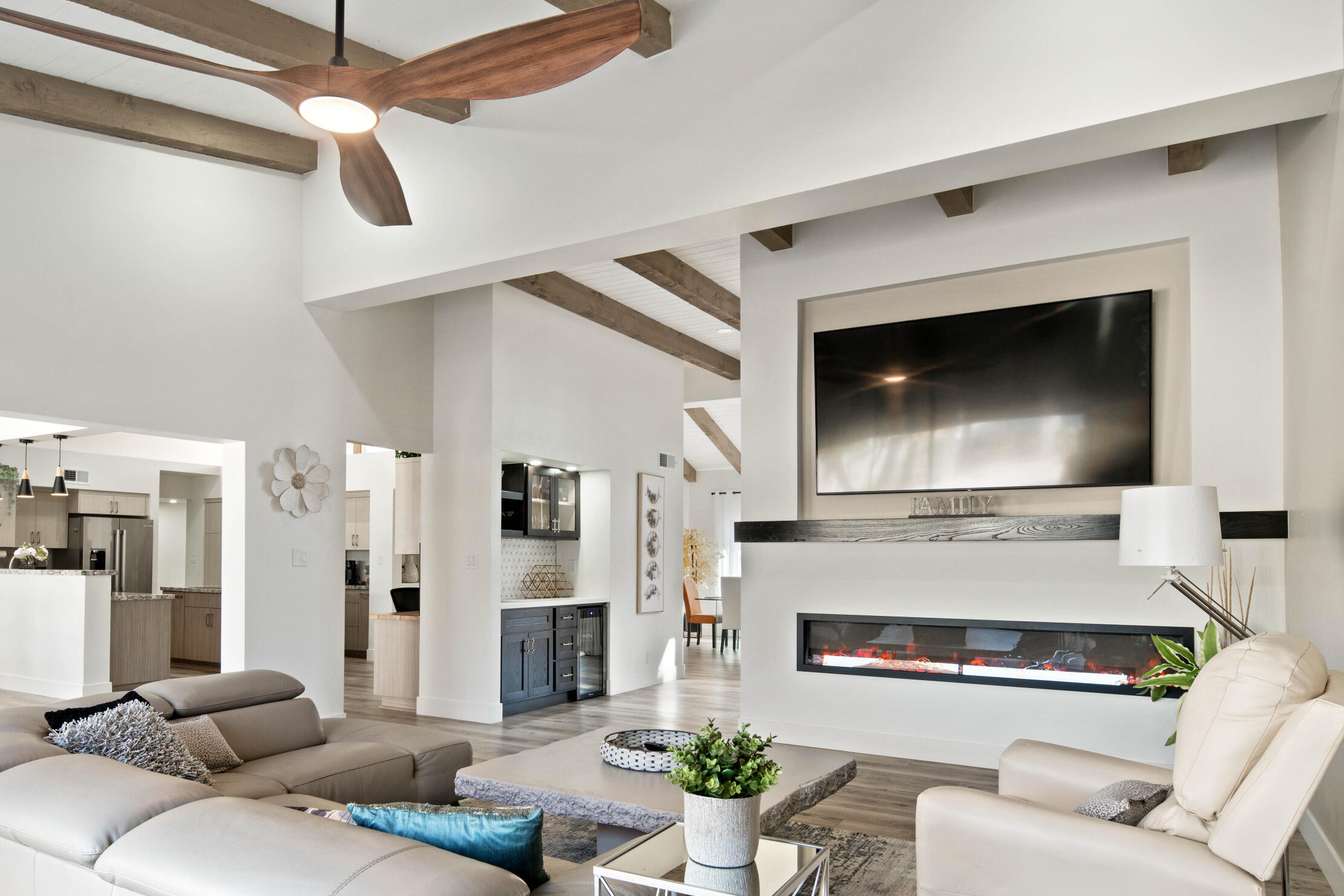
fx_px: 858
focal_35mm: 23
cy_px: 554
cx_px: 588
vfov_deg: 54.5
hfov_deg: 75.8
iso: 320
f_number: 8
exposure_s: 1/20
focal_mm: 17
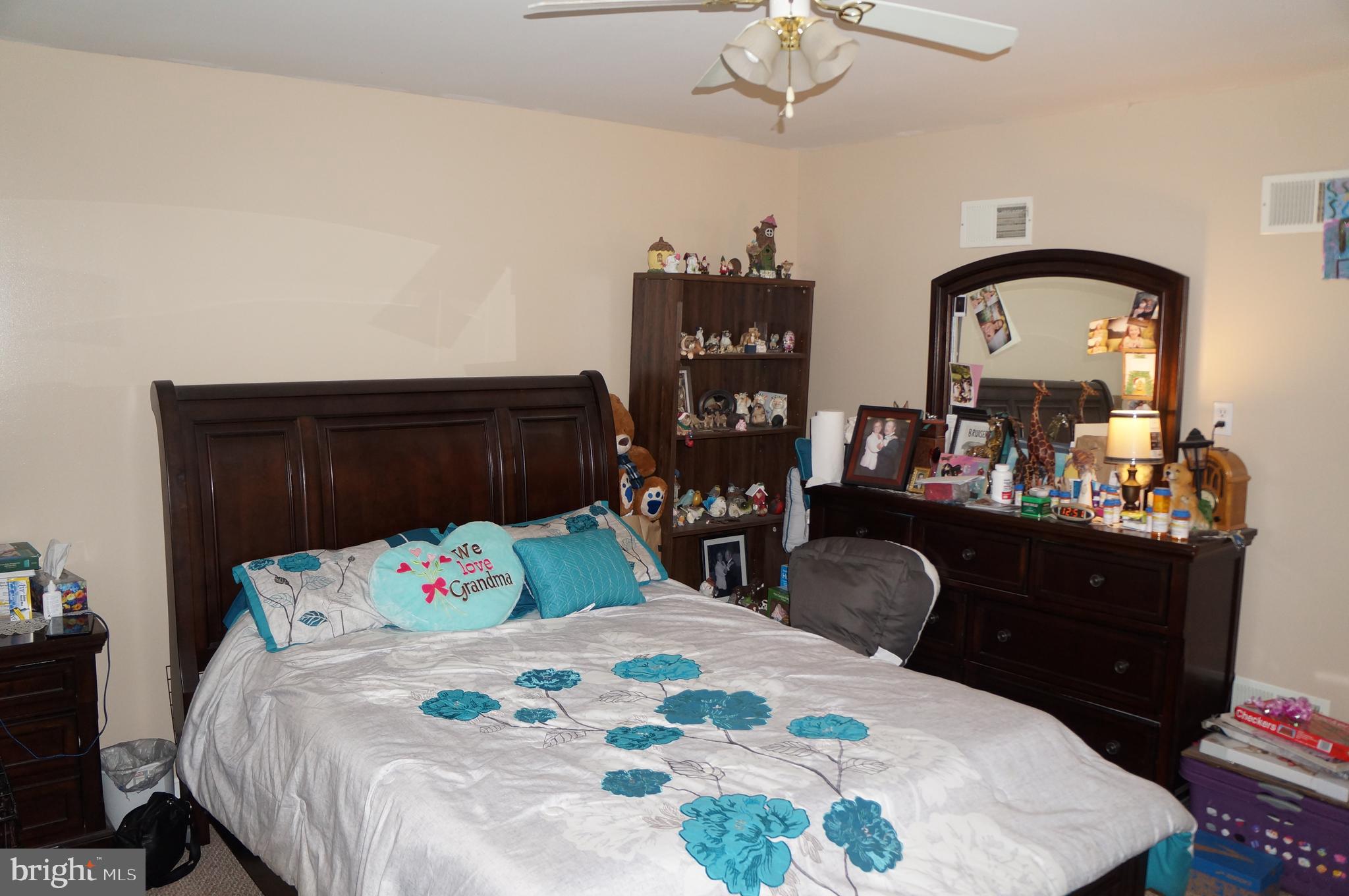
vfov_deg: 47.8
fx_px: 1010
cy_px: 448
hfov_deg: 67.4
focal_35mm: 27
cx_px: 674
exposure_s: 1/80
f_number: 3.5
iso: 800
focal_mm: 18
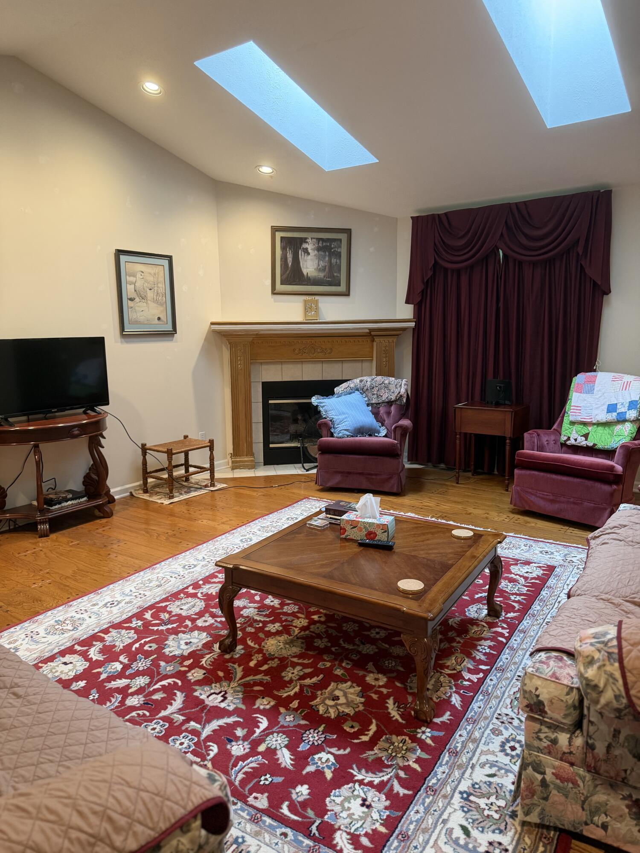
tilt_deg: -8.3
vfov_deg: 71.6
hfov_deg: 56.8
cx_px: 320
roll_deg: -0.9
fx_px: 592
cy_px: 426
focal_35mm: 24
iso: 320
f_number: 1.78
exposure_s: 1/60
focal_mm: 6.76
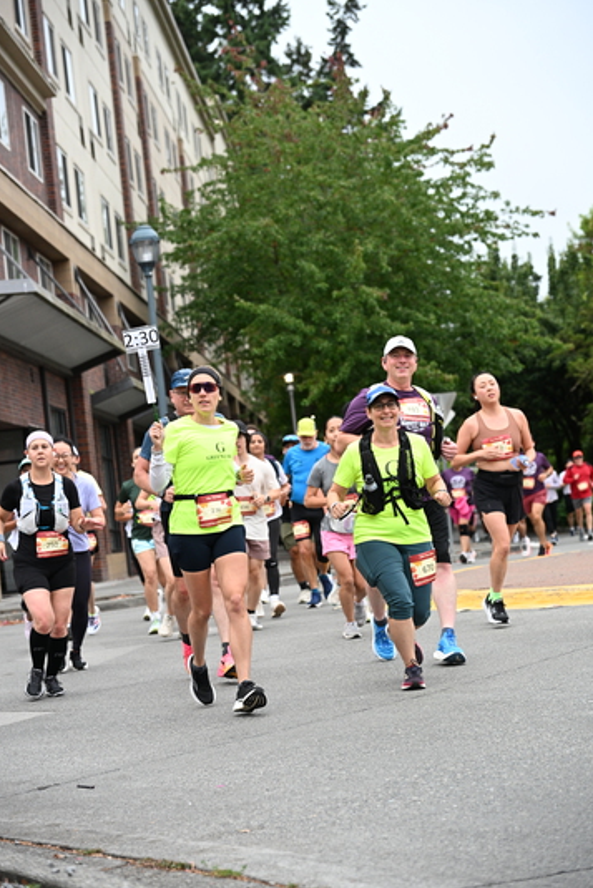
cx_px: 290
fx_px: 1852
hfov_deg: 18.2
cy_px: 433
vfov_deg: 27.0
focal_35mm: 75
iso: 1600
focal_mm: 73
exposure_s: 1/800
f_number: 4
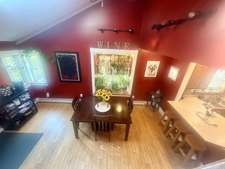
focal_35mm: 14
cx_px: 112
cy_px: 84
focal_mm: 2.22
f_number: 2.2
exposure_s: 1/60
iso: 400
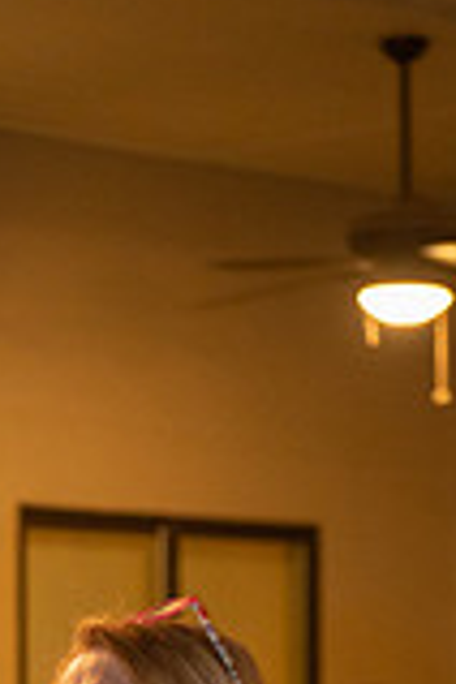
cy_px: 899
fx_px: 3762
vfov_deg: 10.2
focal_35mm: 198
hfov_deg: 6.9
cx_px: -80
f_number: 4
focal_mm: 70
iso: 3200
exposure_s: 1/80
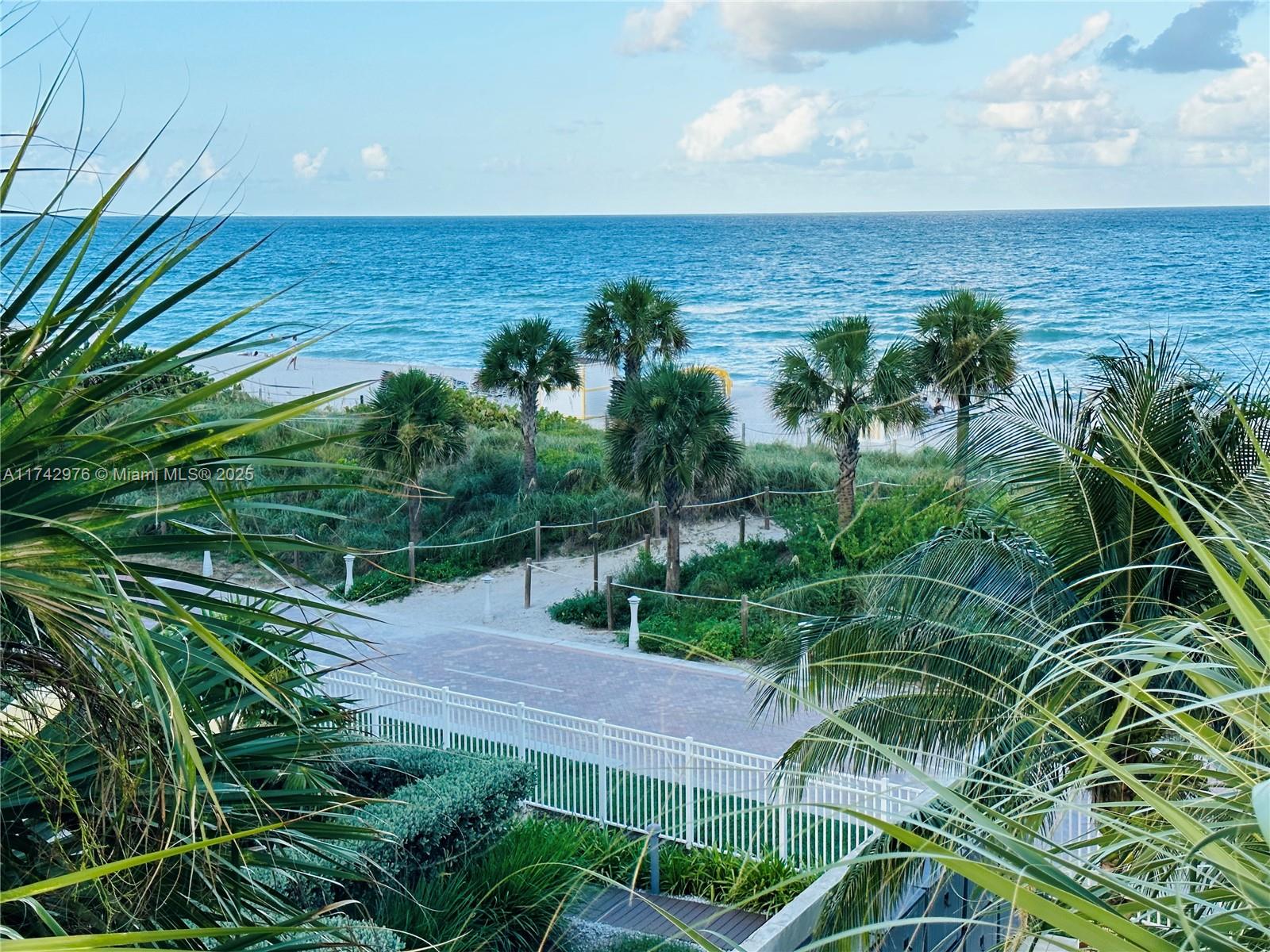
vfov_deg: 30.3
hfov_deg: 39.7
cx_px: 635
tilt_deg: -9.2
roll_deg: +0.0
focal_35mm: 48
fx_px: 1761
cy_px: 476
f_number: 1.78
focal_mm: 6.86
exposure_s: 1/1120
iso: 64
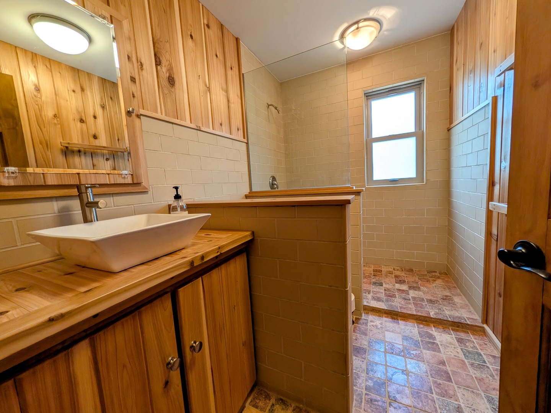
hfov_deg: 110.5
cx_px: 276
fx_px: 191
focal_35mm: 12
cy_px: 206
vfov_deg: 94.5
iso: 75
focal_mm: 2.02
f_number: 1.7
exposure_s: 1/60
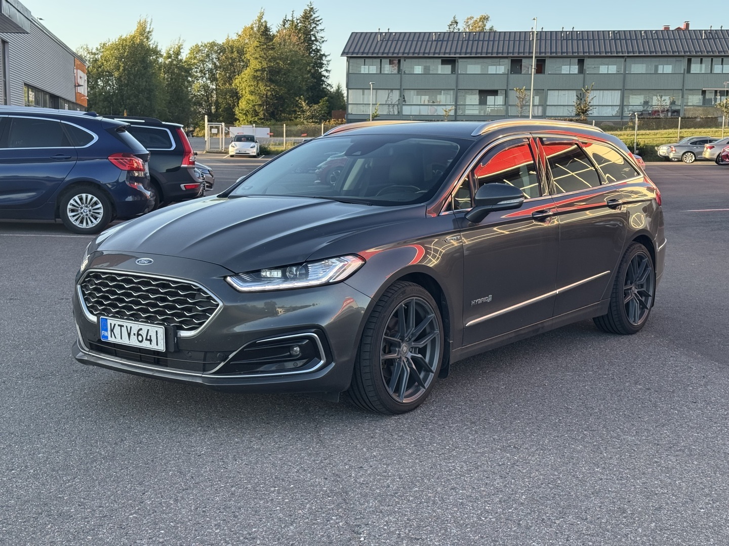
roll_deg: -0.3
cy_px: 273
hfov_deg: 39.7
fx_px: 1011
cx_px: 364
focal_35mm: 48
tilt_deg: -7.3
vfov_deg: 30.3
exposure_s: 1/451
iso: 64
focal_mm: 6.76
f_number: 1.78
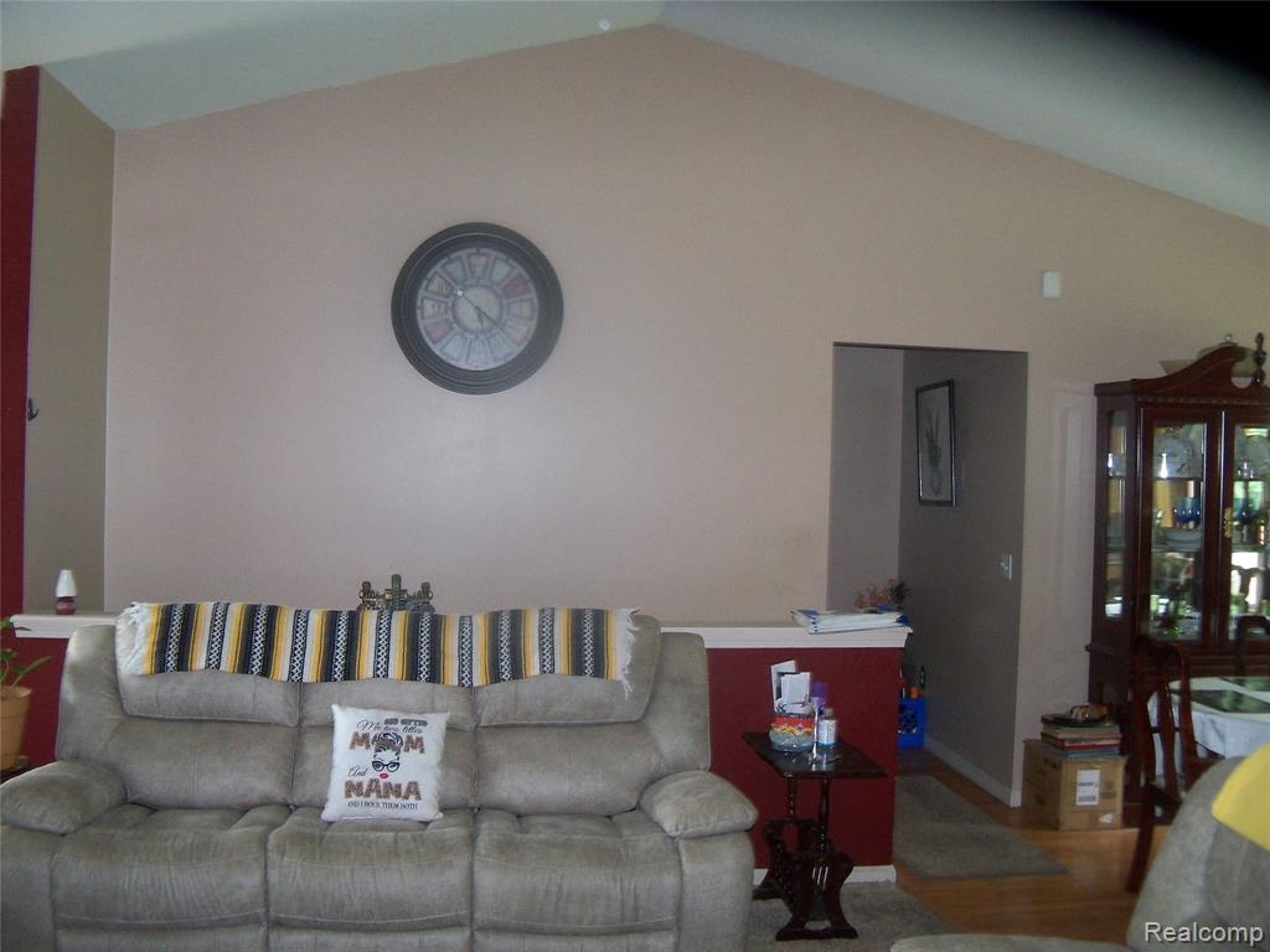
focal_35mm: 35
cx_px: 635
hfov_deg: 52.6
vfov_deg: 40.7
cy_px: 476
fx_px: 1284
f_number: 3.5
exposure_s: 1/30
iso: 250
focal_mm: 6.2
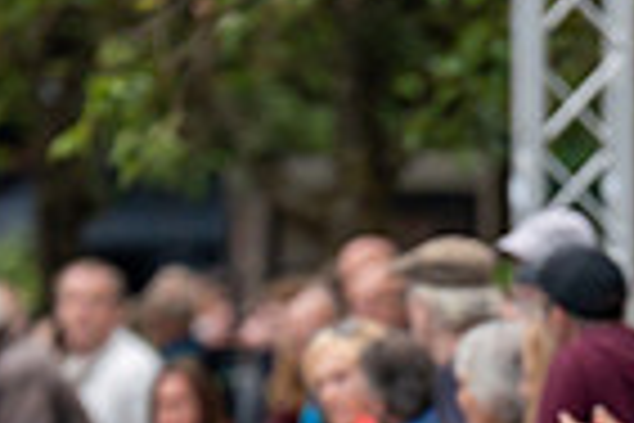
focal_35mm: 820
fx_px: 14440
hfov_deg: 2.5
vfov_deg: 1.7
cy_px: 587
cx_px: 450
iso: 800
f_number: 2.8
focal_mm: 200
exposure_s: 1/800
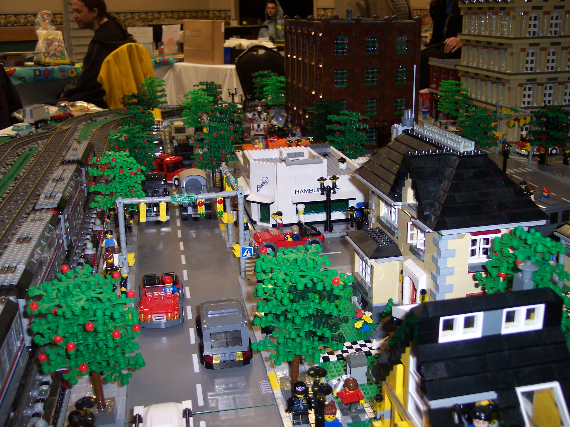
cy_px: 214
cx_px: 285
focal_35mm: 38
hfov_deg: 49.0
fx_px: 625
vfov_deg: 37.7
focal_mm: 8
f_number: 2.8
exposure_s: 1/30
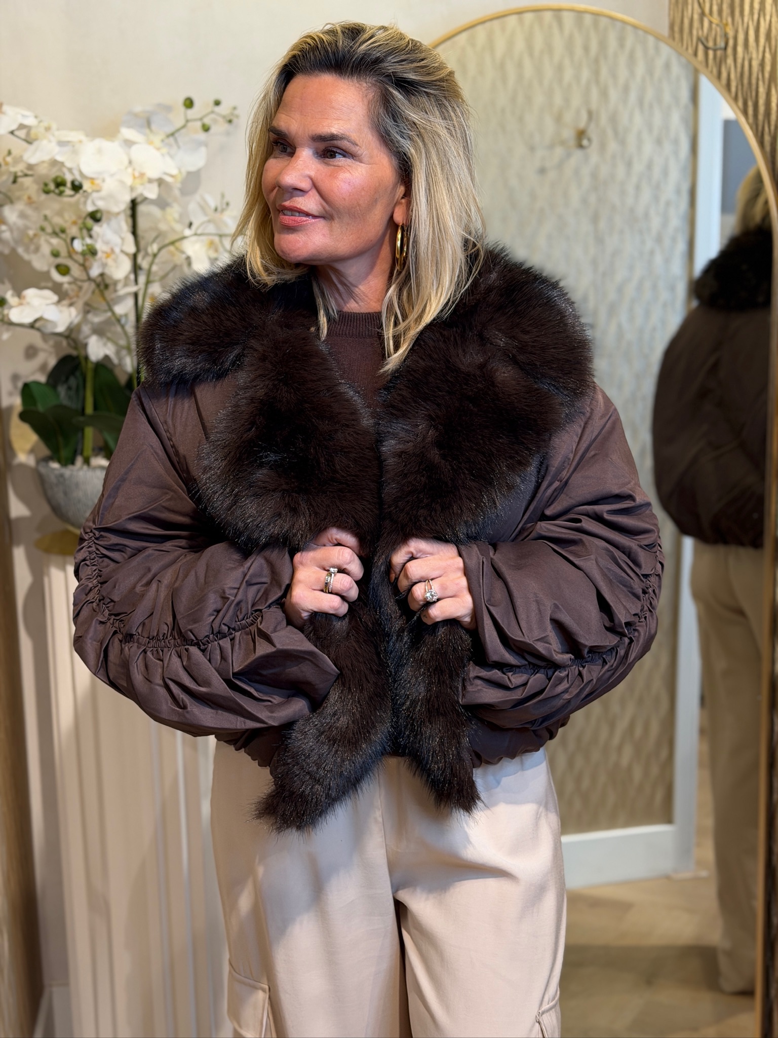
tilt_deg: -10.7
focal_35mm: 48
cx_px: 389
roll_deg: +1.4
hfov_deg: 30.3
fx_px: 1438
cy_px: 519
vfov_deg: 39.7
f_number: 1.78
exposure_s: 1/100
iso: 50
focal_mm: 6.76
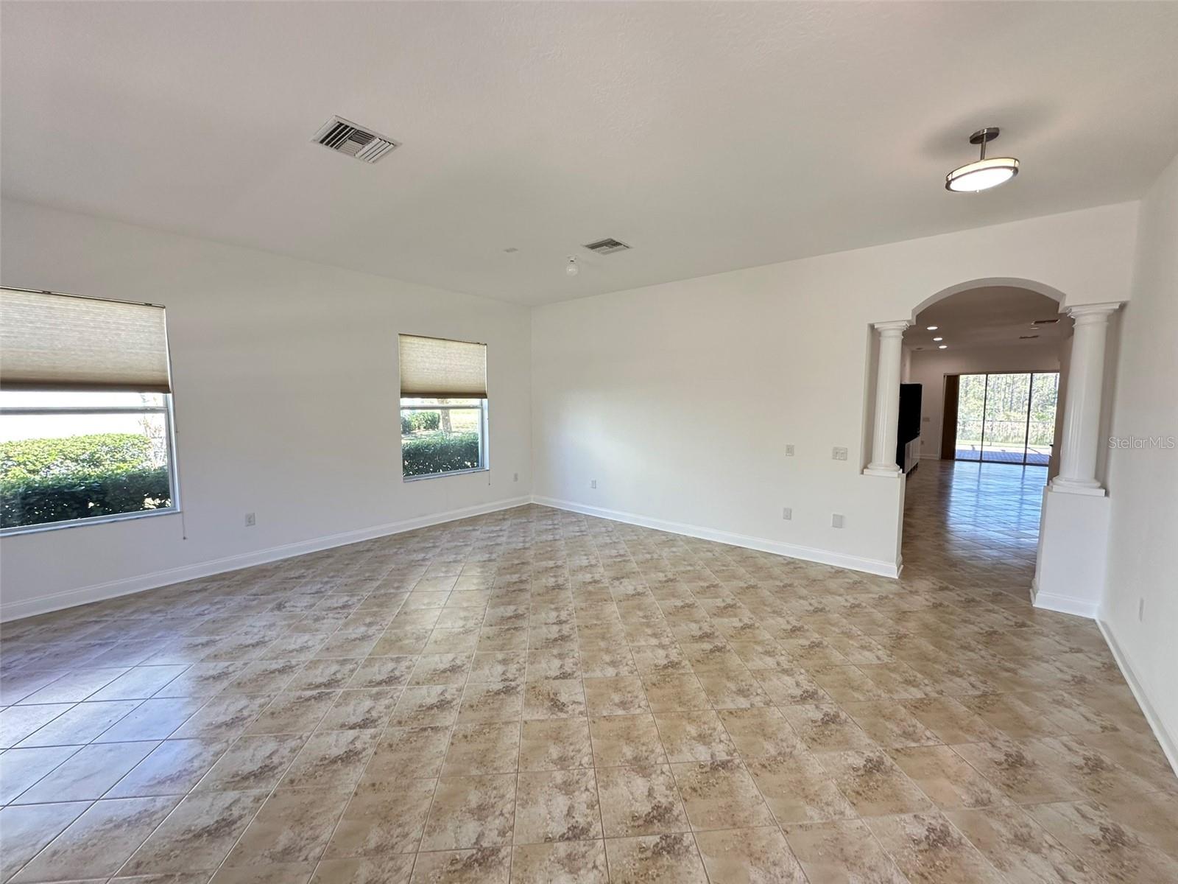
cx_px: 589
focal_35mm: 14
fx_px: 476
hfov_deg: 102.1
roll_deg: -0.5
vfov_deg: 85.7
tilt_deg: -5.7
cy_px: 442
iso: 125
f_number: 2.2
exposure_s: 1/120
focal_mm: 2.22
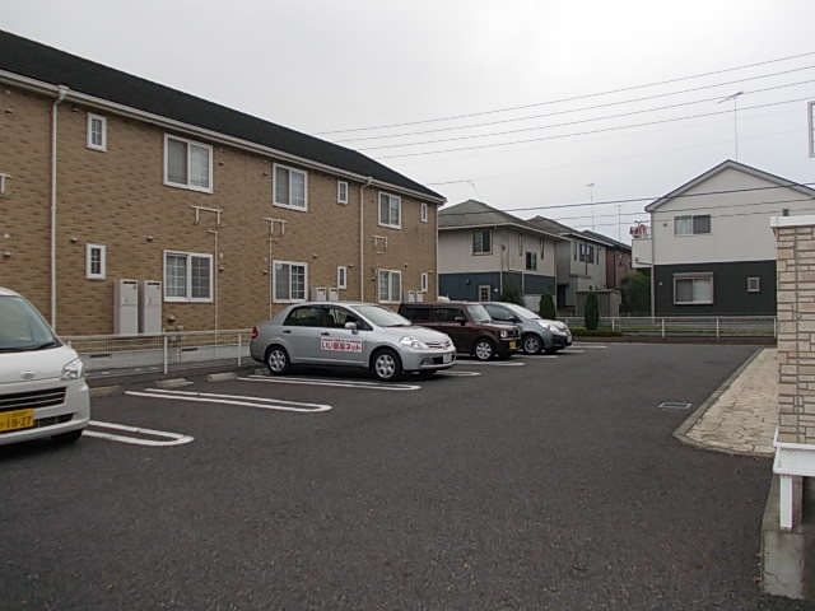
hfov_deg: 63.4
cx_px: 408
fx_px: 659
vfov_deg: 49.7
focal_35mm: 28
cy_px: 306
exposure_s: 1/160
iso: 80
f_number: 2.7
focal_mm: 4
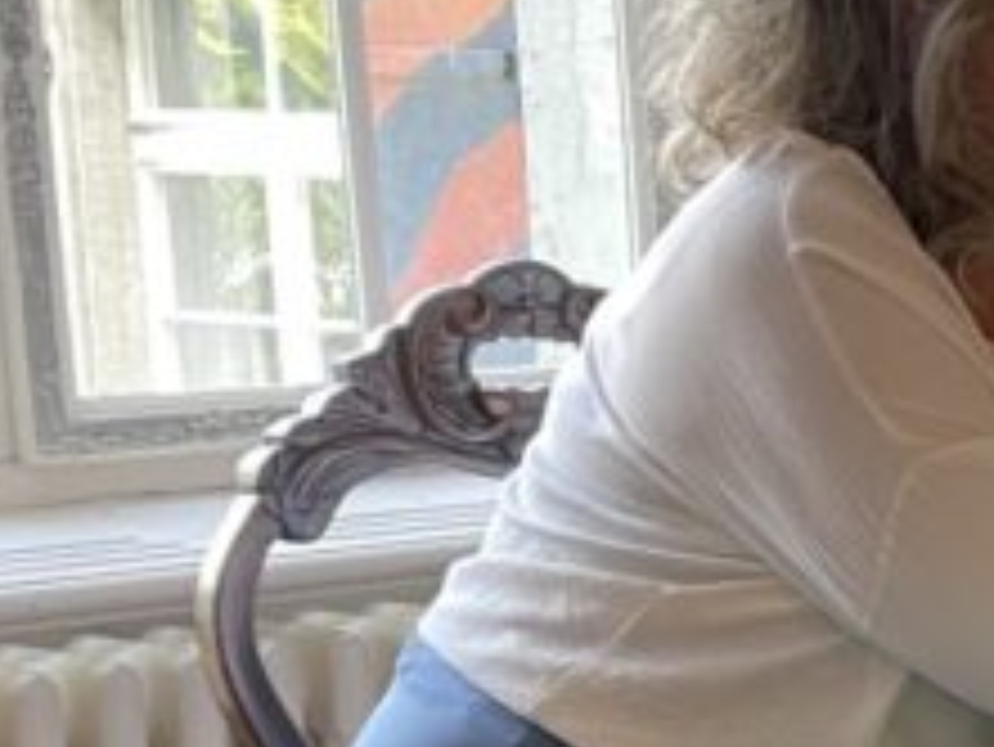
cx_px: 2267
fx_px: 3333
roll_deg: -0.9
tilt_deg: -9.8
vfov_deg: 12.6
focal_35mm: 116
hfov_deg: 13.3
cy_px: 720
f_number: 1.6
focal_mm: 5.1
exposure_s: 1/50
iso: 100
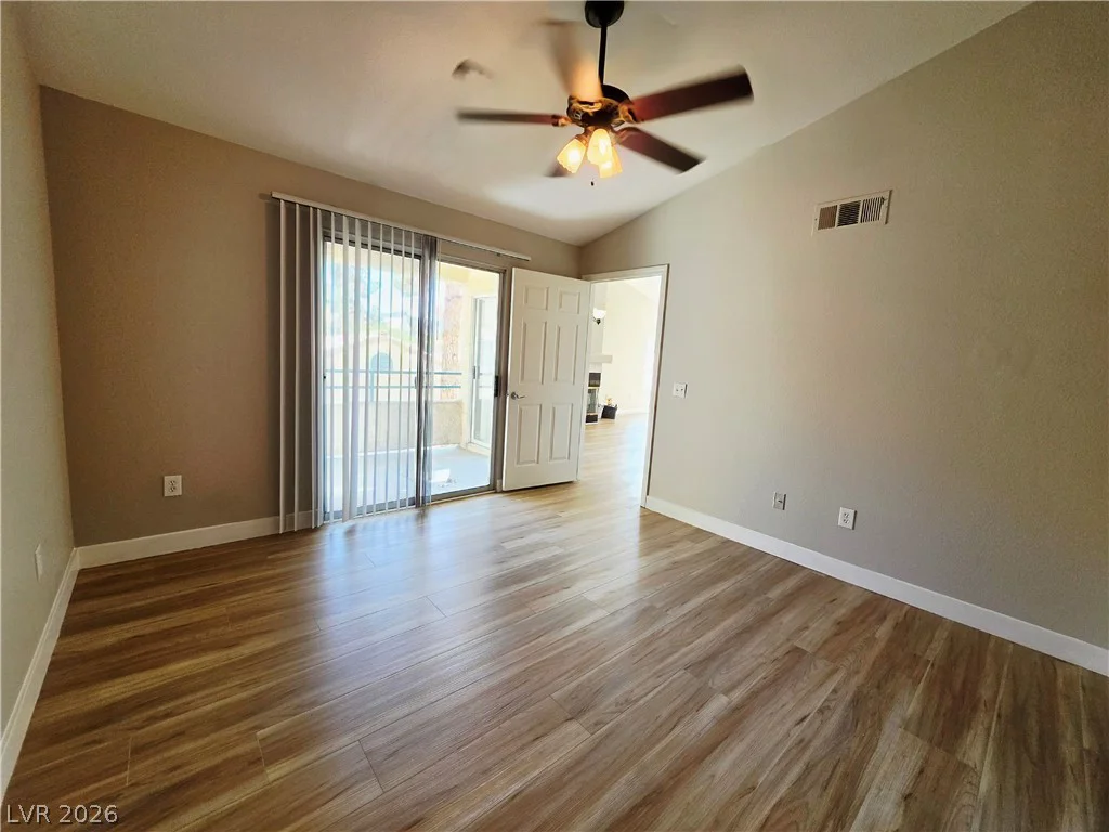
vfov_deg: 89.9
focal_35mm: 13
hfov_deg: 106.2
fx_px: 416
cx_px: 554
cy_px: 416
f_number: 1.9
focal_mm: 2.2
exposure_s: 1/120
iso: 80
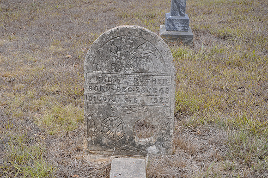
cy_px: 89
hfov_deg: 28.1
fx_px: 535
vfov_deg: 18.9
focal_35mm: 72
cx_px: 134
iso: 200
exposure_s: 1/60
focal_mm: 48
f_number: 8
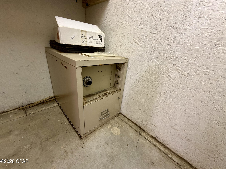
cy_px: 84
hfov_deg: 102.1
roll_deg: -7.5
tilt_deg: -24.9
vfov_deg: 85.7
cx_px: 113
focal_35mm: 14
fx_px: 91
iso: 250
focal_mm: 2.22
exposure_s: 1/60
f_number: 2.2
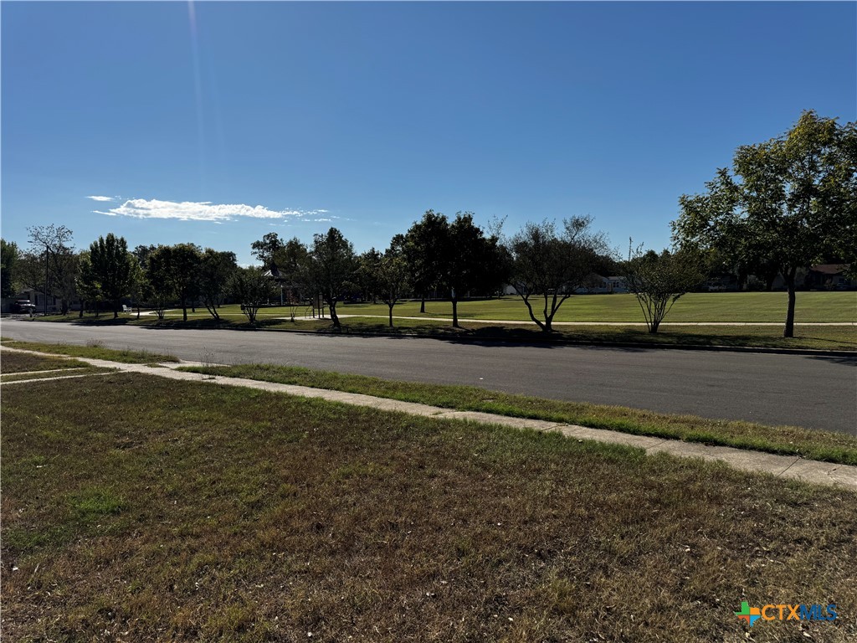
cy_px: 322
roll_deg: +0.7
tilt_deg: -2.7
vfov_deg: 56.8
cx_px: 428
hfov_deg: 71.6
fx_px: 594
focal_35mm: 24
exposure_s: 1/9009
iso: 80
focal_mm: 6.76
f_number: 1.78
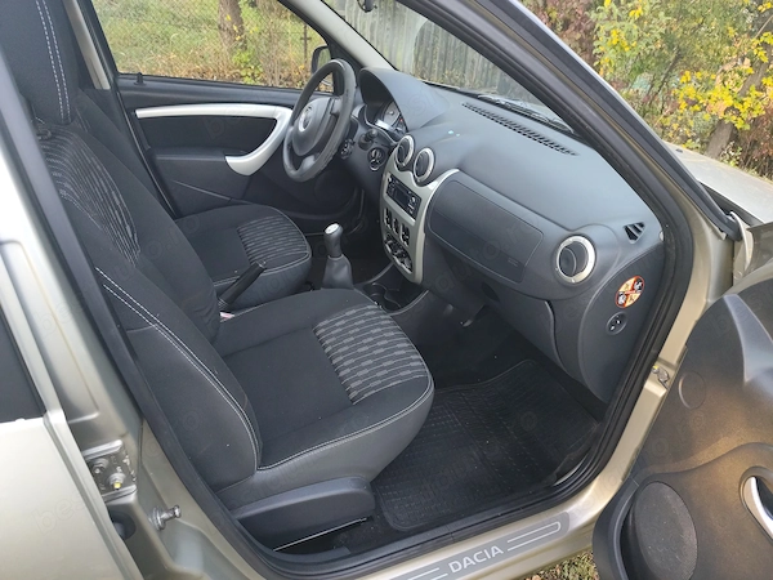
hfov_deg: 73.9
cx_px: 386
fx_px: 514
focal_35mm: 23
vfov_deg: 58.9
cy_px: 290
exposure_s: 1/100
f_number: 1.65
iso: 535
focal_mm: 6.19
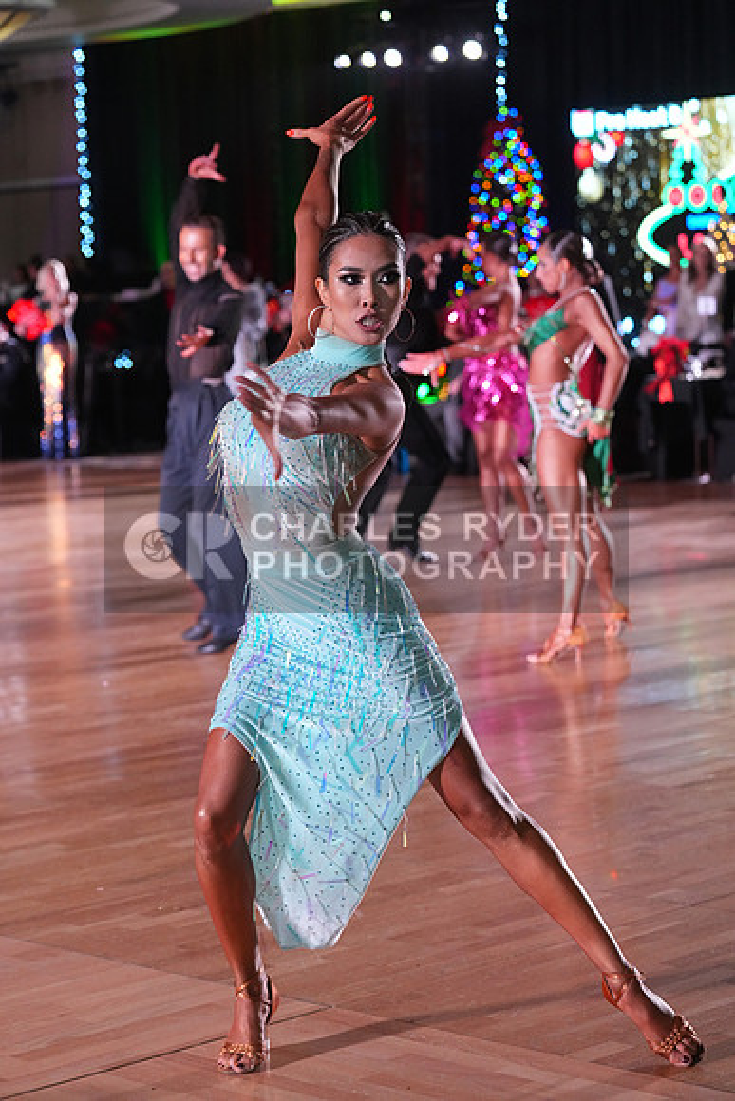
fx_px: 2693
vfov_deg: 23.1
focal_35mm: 88
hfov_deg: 15.5
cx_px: 368
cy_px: 550
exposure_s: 1/200
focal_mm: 88
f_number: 4.5
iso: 4000
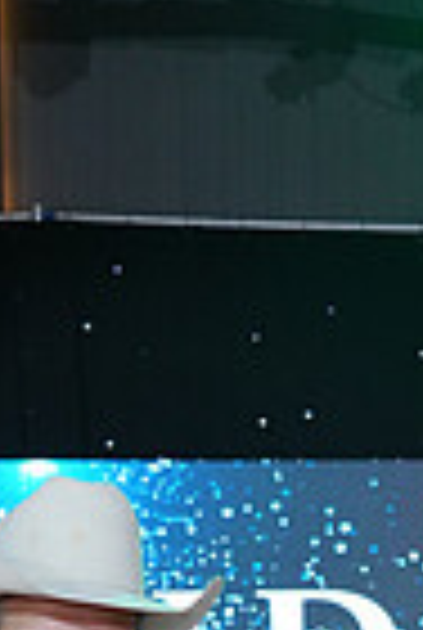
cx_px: 385
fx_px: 2753
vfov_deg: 11.9
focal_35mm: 157
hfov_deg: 8.8
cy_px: 1174
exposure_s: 1/200
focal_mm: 38
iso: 1600
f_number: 5
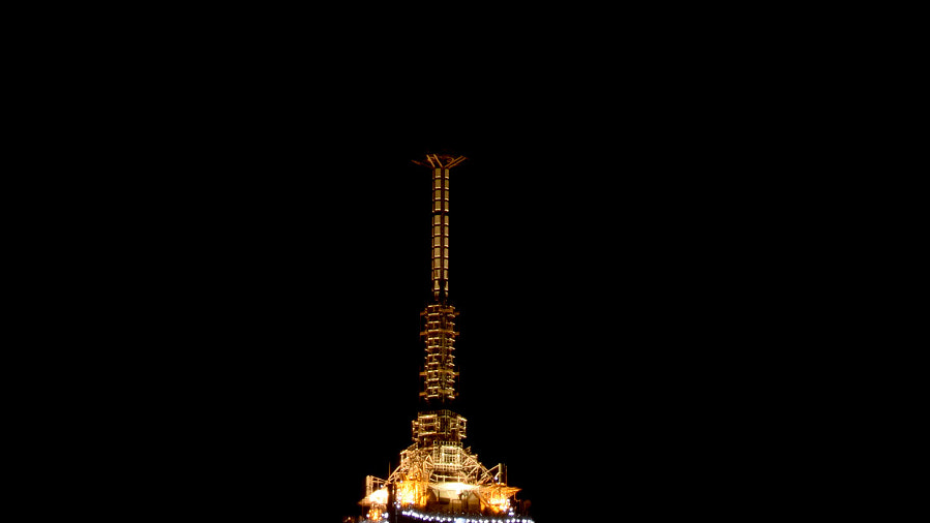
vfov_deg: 2.1
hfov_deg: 3.7
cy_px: 804
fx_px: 14478
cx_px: 380
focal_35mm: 587
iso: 100
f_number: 18
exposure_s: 6
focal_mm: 210
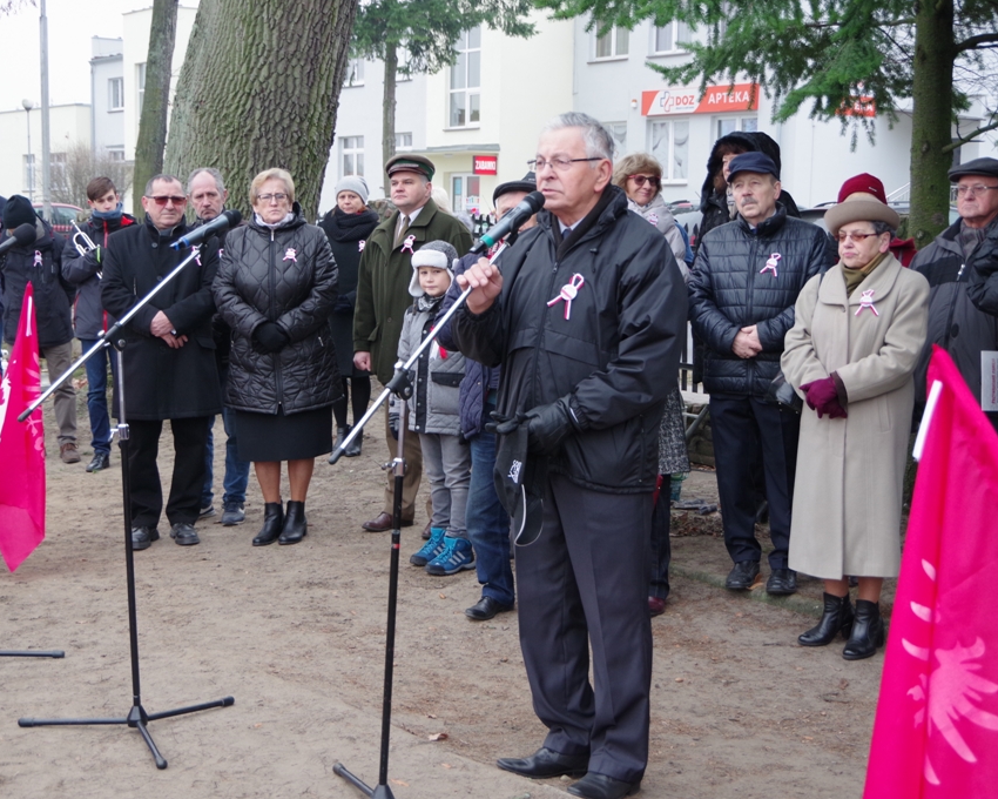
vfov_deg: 29.1
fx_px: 1536
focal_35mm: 52
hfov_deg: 36.0
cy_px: 400
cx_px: 501
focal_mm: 31
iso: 800
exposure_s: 1/125
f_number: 4.5
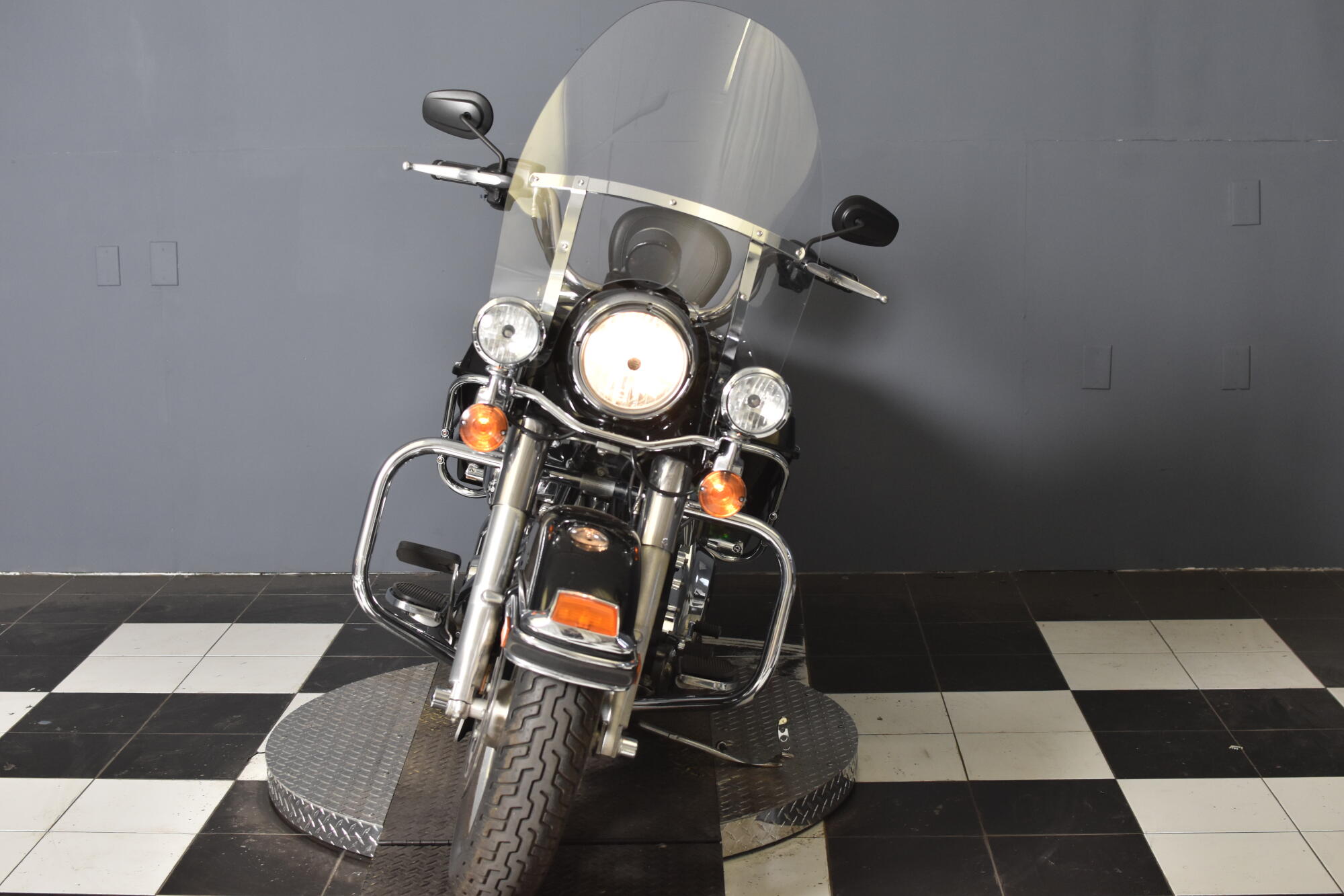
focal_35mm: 52
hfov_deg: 37.9
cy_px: 448
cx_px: 672
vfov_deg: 25.7
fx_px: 1960
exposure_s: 1/160
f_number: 4.5
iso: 800
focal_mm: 35
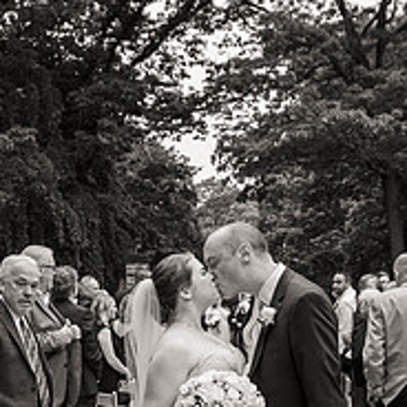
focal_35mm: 67
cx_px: 184
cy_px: 381
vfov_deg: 24.8
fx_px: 891
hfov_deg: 25.7
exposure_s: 1/640
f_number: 4.5
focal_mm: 24
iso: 800
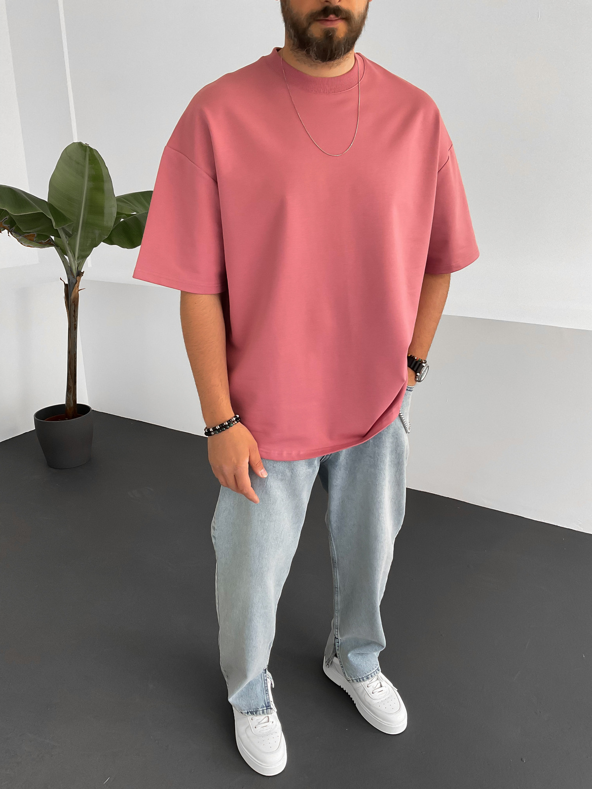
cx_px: 296
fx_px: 661
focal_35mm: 29
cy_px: 394
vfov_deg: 61.7
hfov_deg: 48.2
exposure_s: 1/105
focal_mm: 3
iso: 64
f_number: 1.8
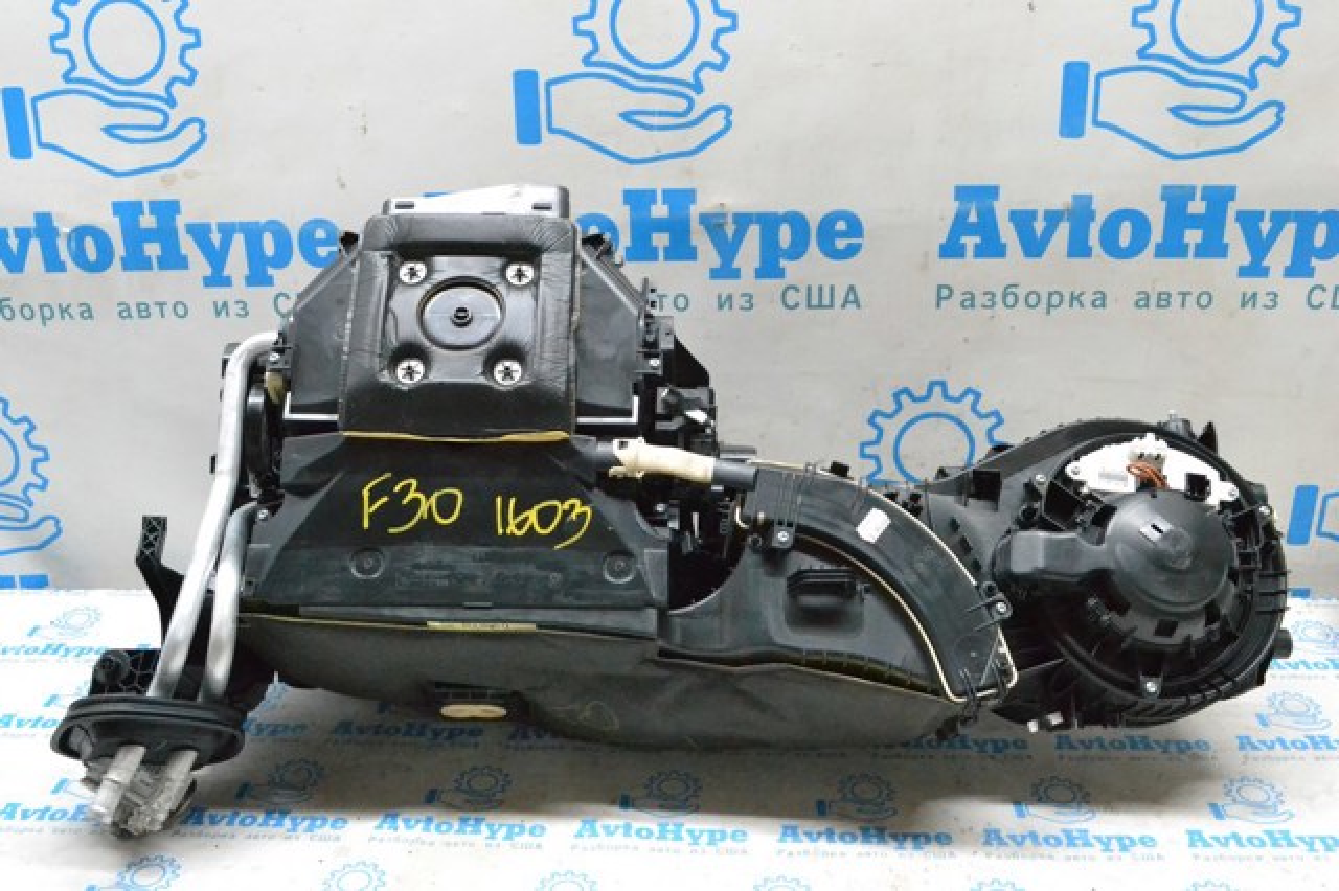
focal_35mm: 36
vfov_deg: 36.8
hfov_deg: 53.2
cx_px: 670
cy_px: 446
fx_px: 1338
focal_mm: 24
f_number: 9
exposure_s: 1/160
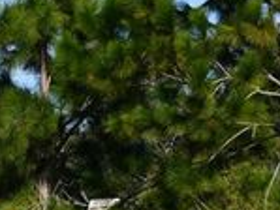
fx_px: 1943
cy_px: 390
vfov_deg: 6.1
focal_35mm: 240
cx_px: -64
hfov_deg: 8.2
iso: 100
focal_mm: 29
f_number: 8
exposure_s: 1/250
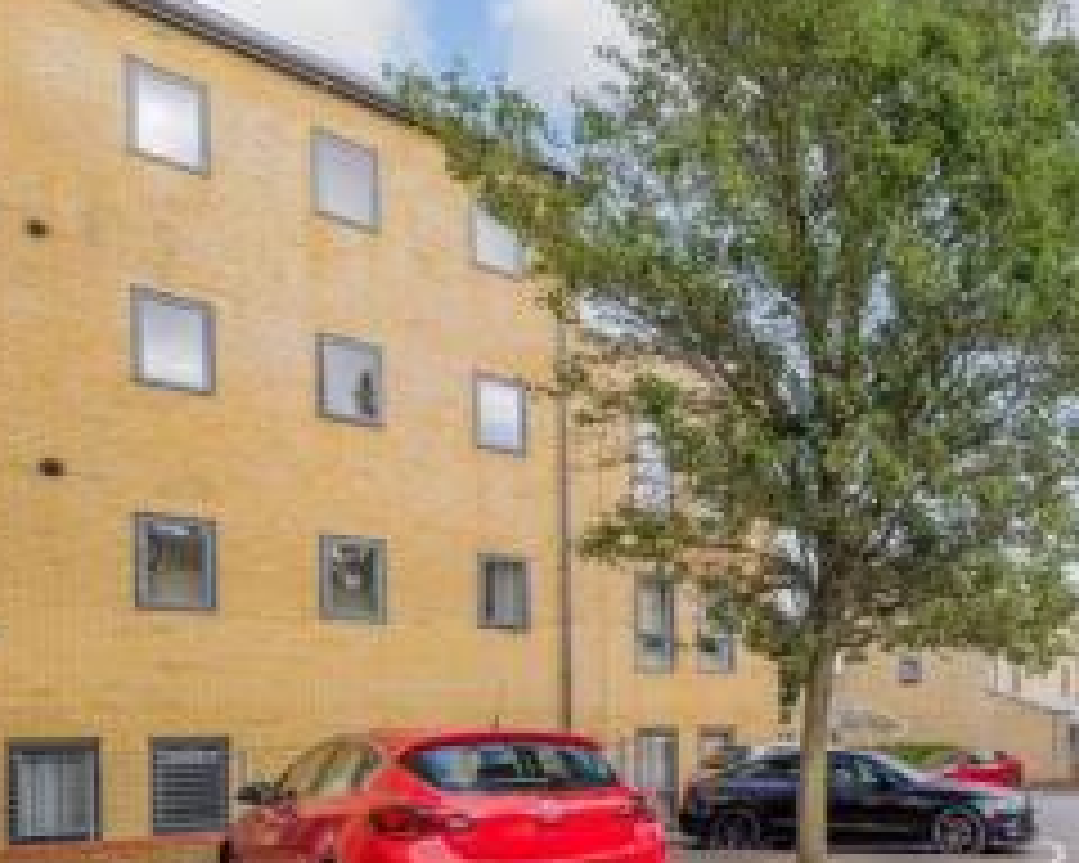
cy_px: 672
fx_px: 830
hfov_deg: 58.2
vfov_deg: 52.0
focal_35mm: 26
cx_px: 935
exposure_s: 1/100
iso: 100
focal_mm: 14
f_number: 8
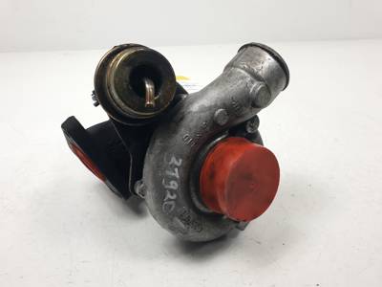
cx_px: 191
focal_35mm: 26
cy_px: 144
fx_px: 287
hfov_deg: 67.3
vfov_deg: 53.1
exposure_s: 1/241
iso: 50
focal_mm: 4.3
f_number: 2.4
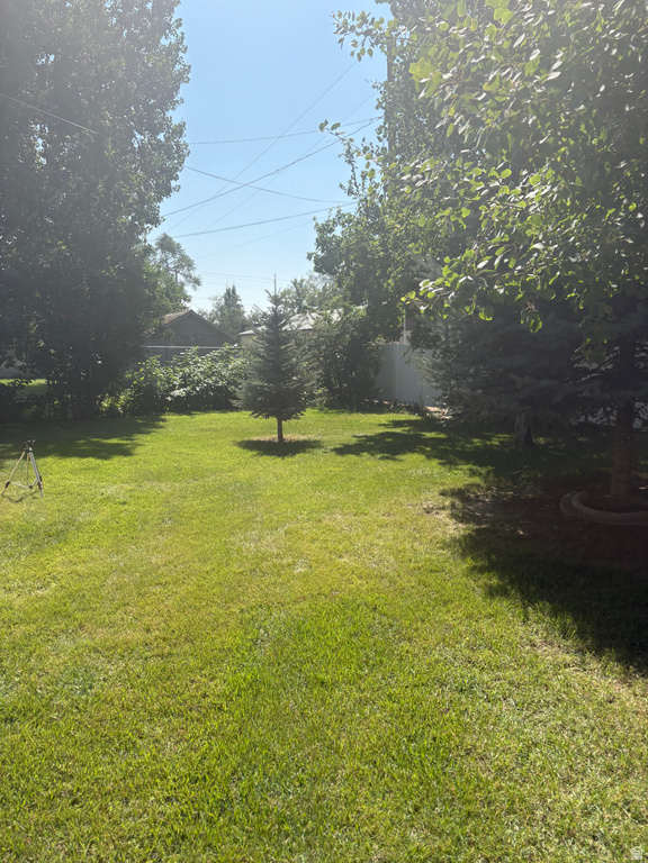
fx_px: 649
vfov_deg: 67.3
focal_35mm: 26
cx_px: 324
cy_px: 432
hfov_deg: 53.1
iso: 50
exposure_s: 1/2747
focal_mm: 5.96
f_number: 1.6
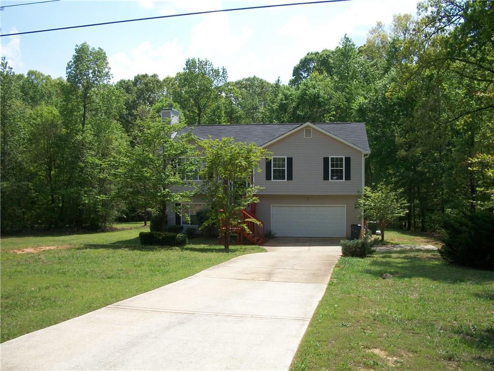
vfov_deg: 40.7
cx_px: 247
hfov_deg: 52.6
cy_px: 186
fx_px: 499
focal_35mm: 35
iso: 80
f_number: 5.6
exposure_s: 1/250
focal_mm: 6.3
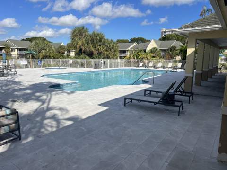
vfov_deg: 53.0
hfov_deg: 67.4
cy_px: 85
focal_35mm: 26
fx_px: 170
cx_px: 114
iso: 50
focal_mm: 5.7
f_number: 1.5
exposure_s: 1/6211
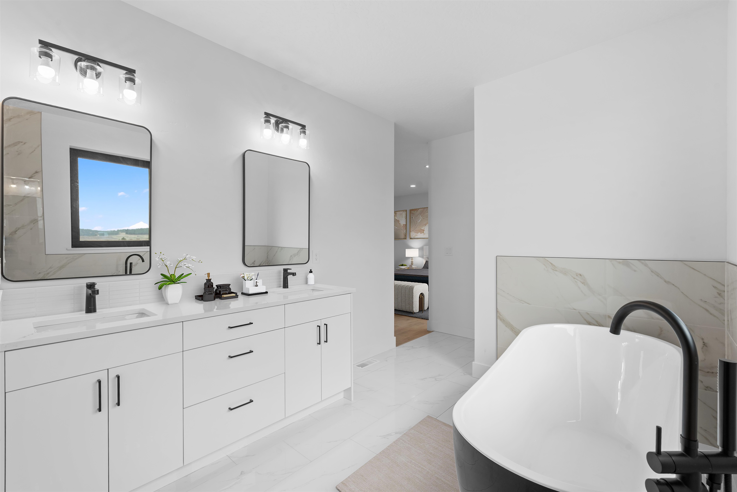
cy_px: 246
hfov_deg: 96.7
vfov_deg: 73.8
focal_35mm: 16
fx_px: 328
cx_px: 368
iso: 100
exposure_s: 1/8
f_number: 8
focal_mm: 16
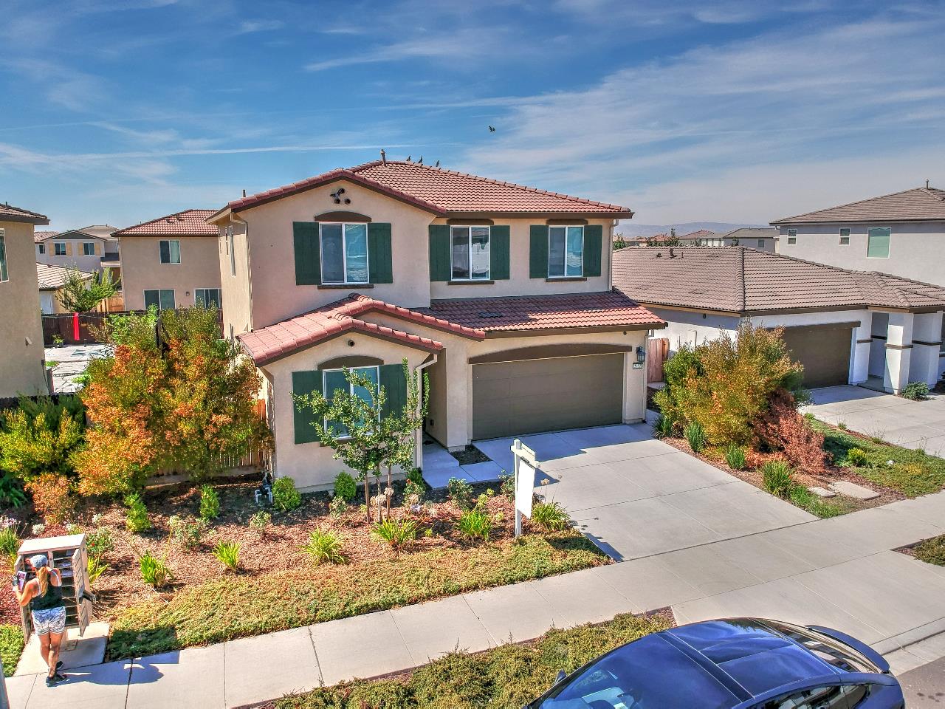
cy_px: 354
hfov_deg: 69.4
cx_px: 472
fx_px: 682
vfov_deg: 54.9
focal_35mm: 25
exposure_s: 1/1600
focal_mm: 4.5
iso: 101
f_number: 2.6
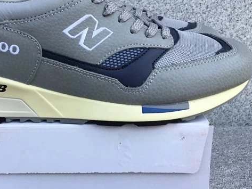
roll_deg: +1.1
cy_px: 100
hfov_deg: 32.5
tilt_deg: -18.6
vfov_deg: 24.8
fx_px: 430
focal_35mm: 59
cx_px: 90
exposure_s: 1/426
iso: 25
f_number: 2.4
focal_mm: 3.3
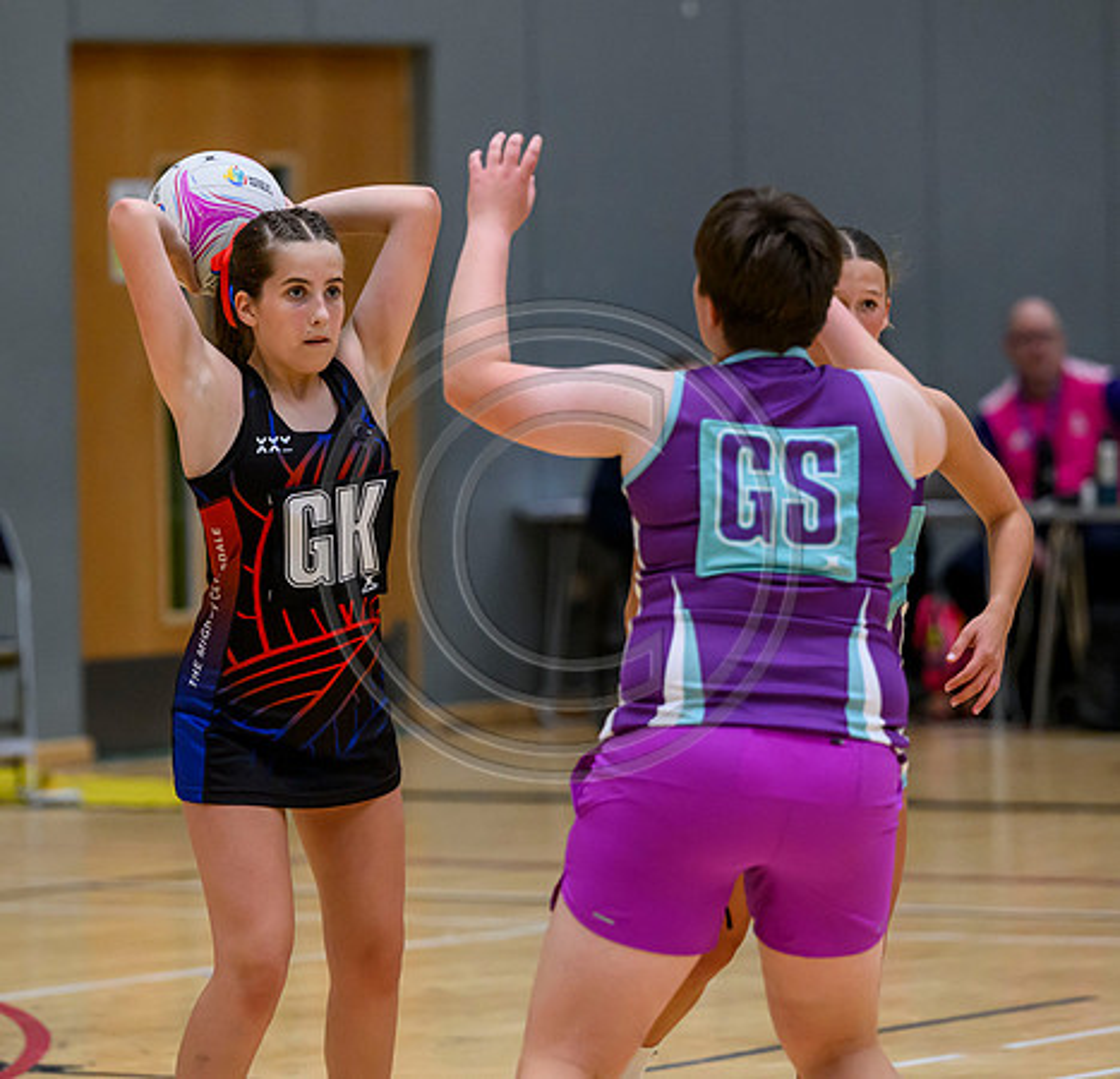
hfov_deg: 7.2
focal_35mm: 248
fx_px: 8918
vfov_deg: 6.9
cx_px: 534
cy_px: 477
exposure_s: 1/1000
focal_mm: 175
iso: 5000
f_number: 3.5
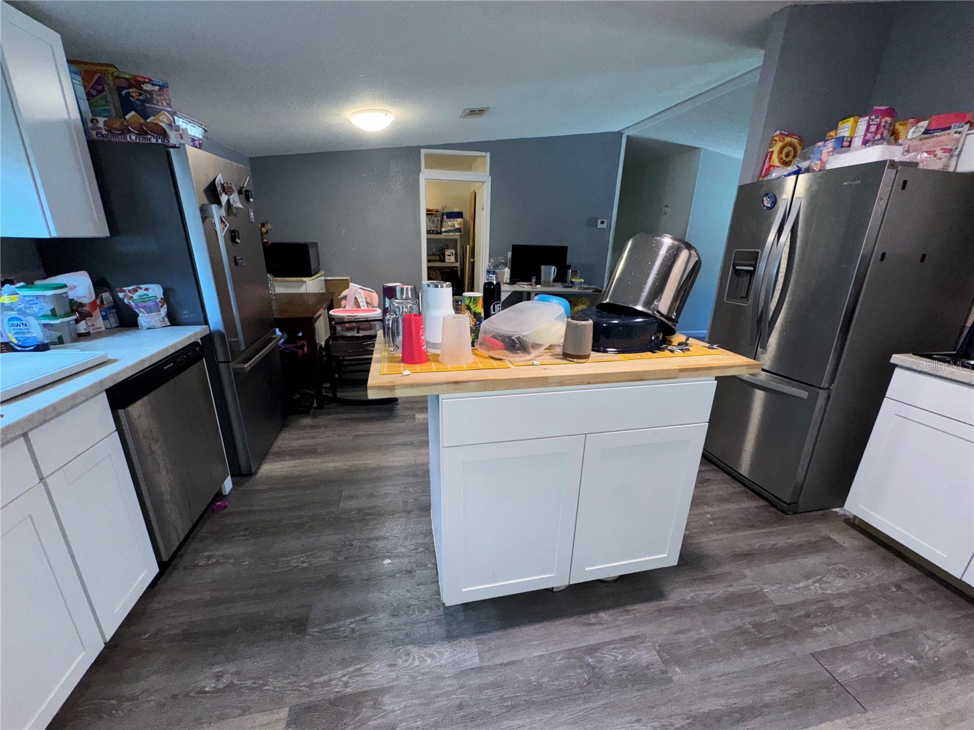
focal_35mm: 14
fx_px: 394
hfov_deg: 102.1
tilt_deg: -18.4
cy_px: 365
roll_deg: -2.3
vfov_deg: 85.7
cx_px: 487
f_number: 2.2
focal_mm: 2.22
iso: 100
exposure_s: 1/60
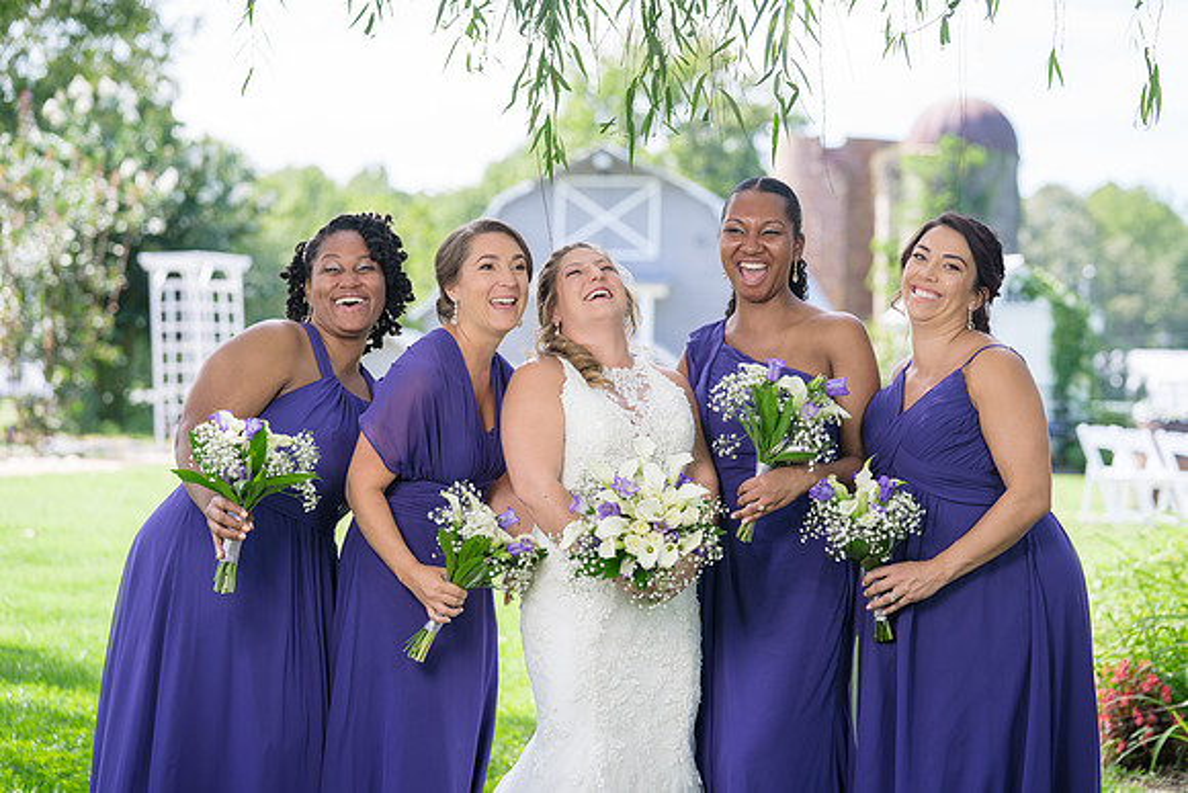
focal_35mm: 108
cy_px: 388
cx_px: 604
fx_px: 3575
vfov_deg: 12.7
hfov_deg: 18.9
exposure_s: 1/200
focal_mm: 106
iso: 100
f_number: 4
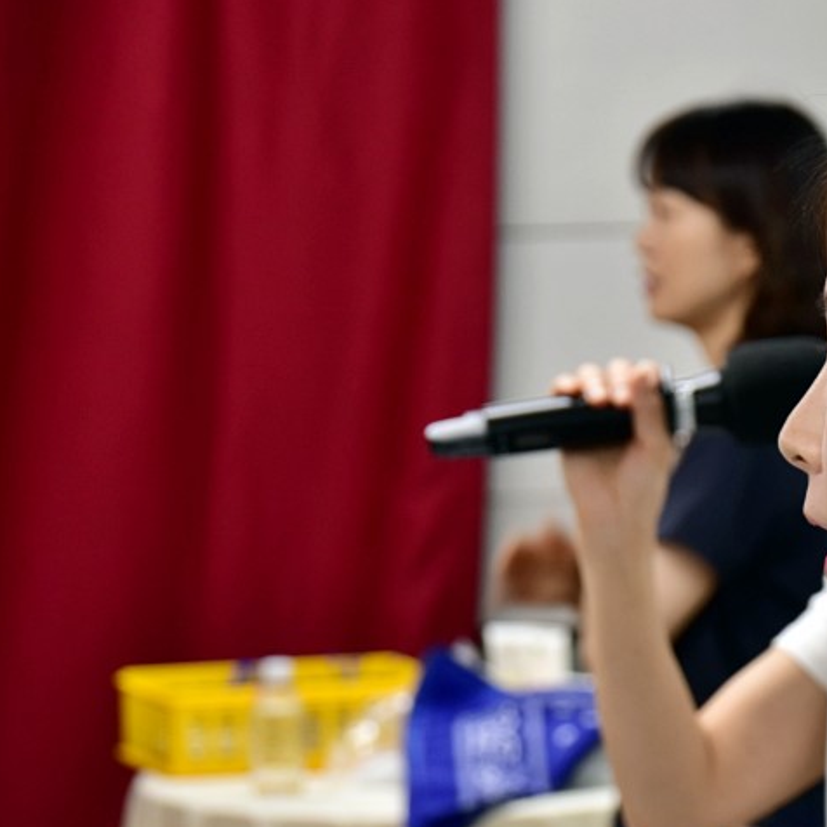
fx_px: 4887
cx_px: 763
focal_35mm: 181
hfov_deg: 9.6
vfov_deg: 9.7
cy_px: 427
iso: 800
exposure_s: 1/50
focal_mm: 75
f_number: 5.6
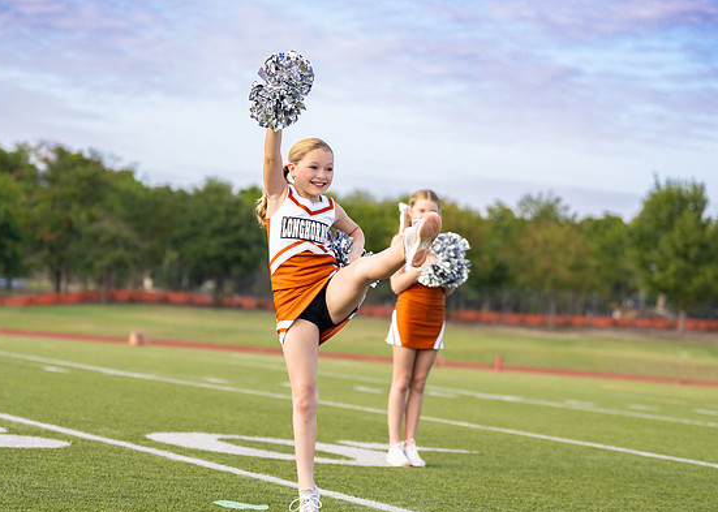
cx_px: 303
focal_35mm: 108
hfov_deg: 18.5
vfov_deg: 13.3
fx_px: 2201
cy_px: 312
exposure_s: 1/2500
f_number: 2.8
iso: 400
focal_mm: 84
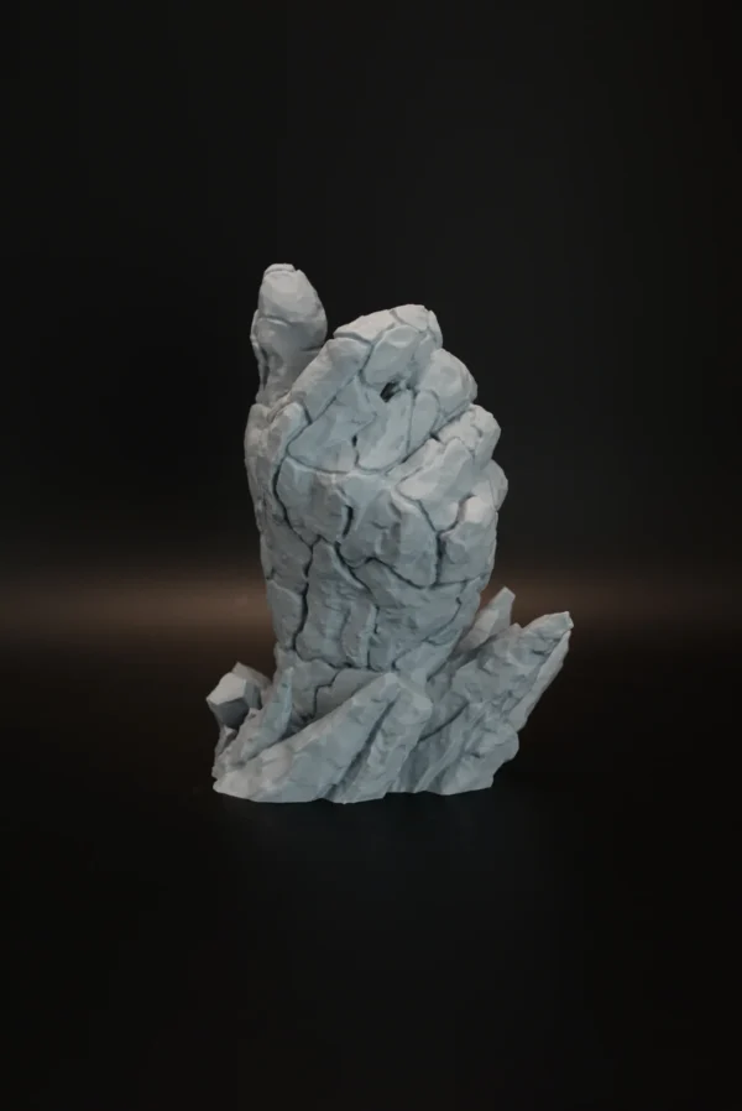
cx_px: 371
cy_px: 556
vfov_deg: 41.1
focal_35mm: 48
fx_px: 1482
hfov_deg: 28.1
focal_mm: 32
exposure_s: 1/100
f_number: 5
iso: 400
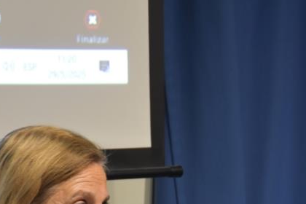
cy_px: 224
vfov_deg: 5.0
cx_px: 293
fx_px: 2331
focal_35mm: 274
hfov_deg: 7.5
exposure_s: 1/15
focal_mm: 75
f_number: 5
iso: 1600
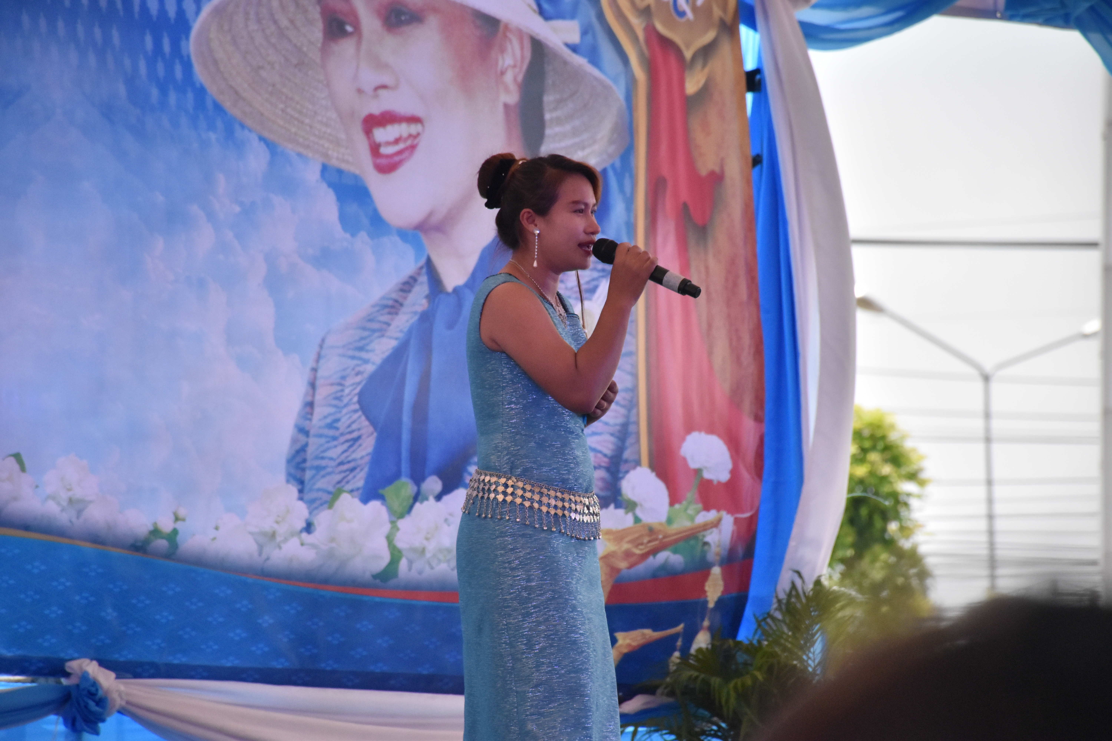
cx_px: 556
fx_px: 6486
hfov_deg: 9.8
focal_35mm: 210
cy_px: 370
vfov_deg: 6.5
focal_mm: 140
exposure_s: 1/4000
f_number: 6.3
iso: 1600
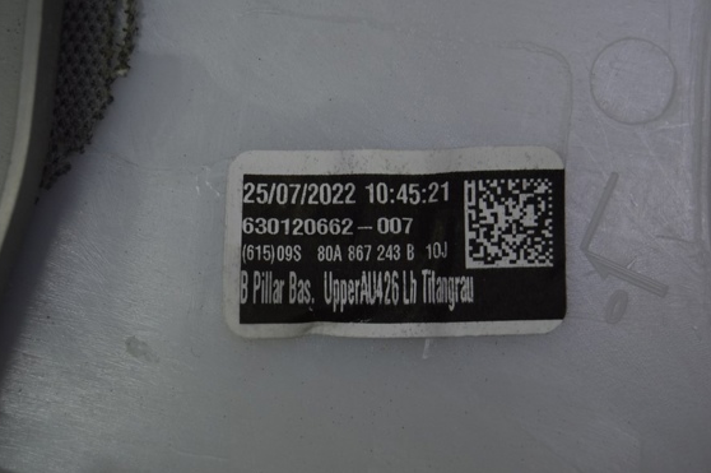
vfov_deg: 14.4
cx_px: 384
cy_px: 229
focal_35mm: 95
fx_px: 1866
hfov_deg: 21.6
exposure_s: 1/60
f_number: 5.6
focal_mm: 55
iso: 450
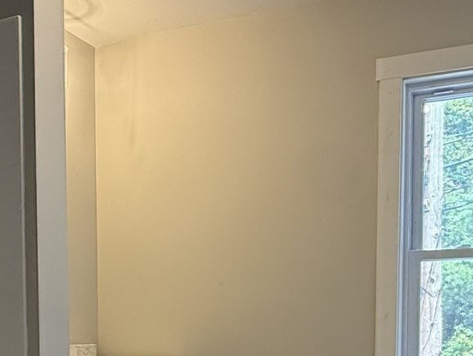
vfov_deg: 26.1
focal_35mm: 52
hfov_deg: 36.8
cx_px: 224
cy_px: 381
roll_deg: -0.1
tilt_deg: -3.3
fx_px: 711
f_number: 2.2
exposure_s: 1/120
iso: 160
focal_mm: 2.22
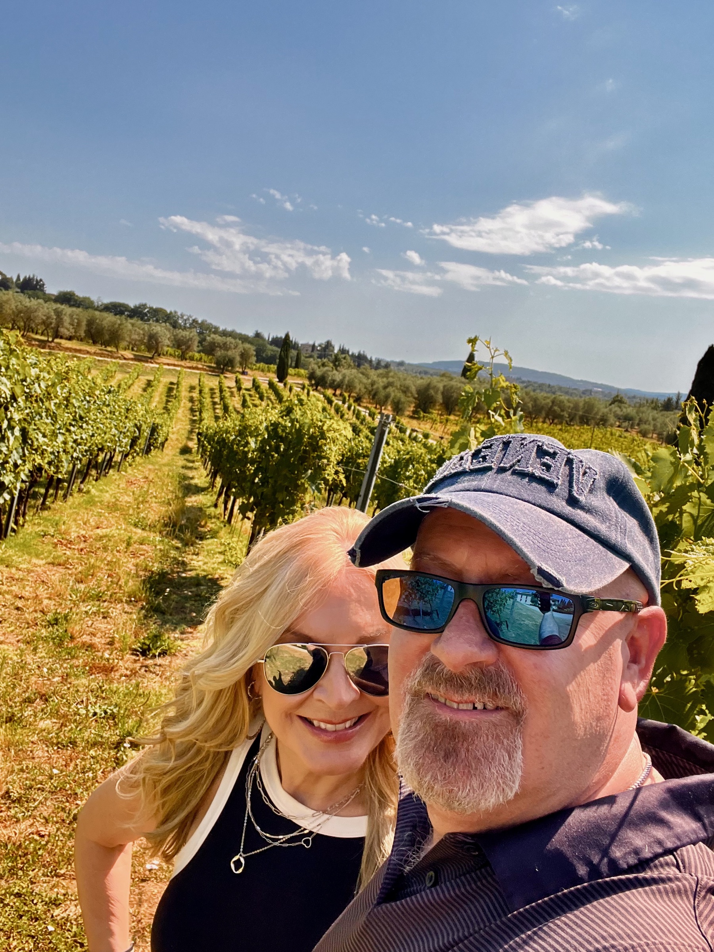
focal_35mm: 30
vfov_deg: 60.0
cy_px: 476
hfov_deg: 46.8
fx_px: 825
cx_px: 357
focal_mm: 2.71
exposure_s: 1/356
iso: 32
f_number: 2.2
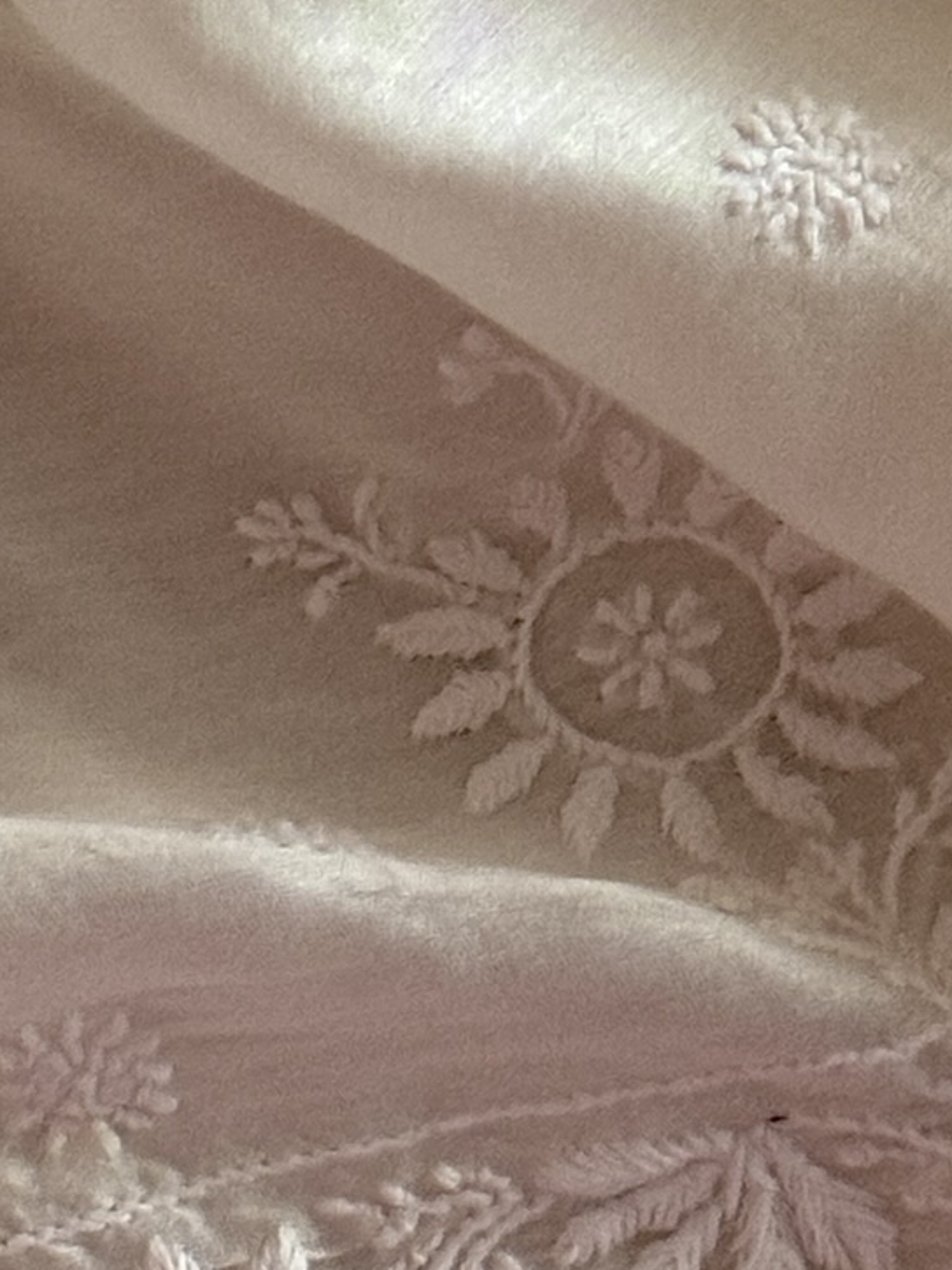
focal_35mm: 199
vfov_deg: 9.6
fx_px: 7297
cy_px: -665
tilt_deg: -71.6
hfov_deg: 7.3
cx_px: -782
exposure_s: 1/40
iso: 400
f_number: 1.78
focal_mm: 6.76
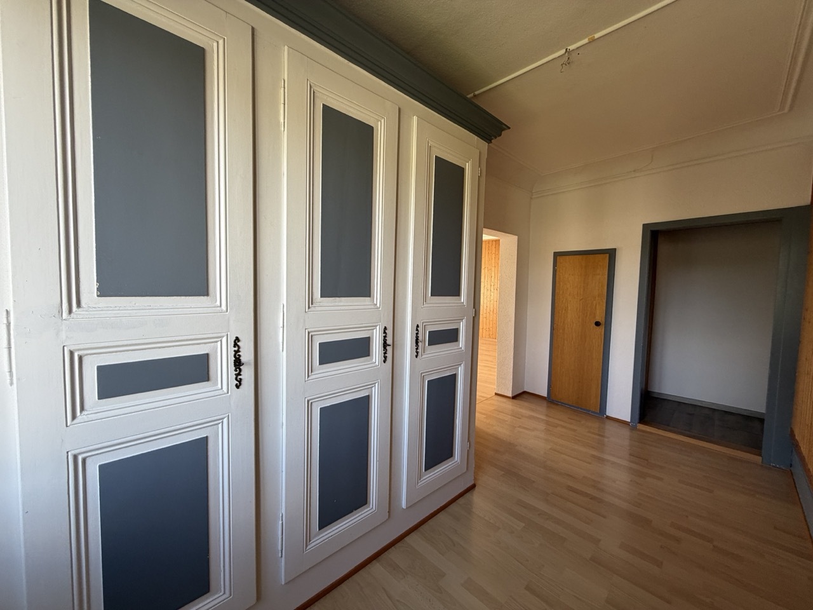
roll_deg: -0.7
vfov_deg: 85.7
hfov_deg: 102.1
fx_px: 329
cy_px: 305
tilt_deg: -3.4
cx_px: 406
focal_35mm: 14
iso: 125
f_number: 2.2
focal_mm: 2.22
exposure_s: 1/121
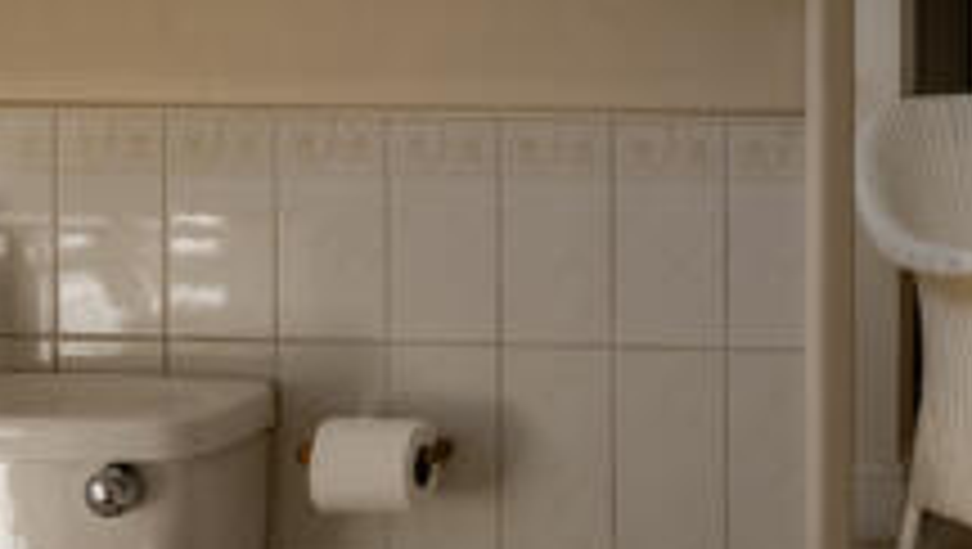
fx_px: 3070
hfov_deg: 17.4
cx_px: 1058
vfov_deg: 10.1
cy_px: -52
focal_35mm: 119
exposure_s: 1/500
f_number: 8
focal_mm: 24
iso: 250
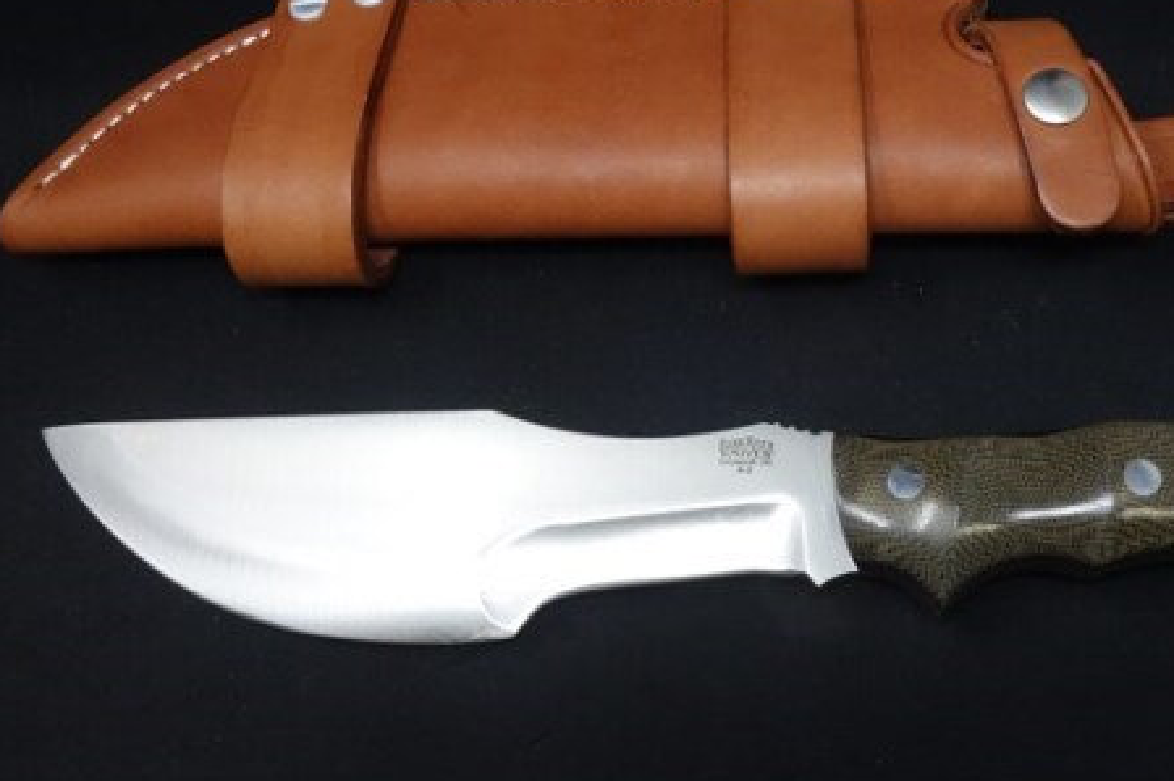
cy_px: 314
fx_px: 1303
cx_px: 770
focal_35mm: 40
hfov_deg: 47.8
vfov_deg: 33.3
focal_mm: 10.4
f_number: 10
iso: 640
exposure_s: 1/30
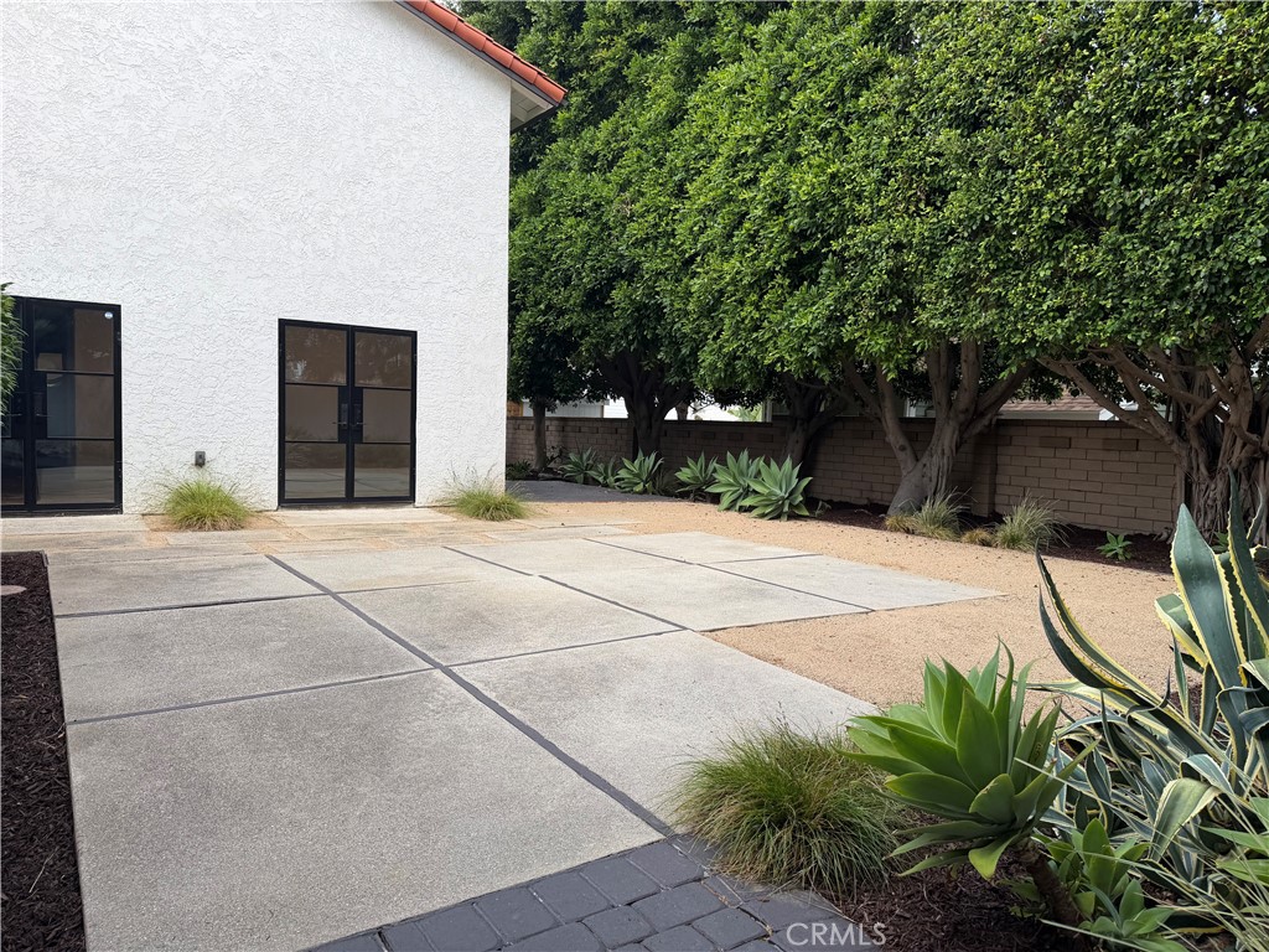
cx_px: 634
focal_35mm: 24
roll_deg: -1.4
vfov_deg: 56.8
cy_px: 476
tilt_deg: -3.5
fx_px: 880
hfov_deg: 71.6
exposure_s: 1/1139
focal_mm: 6.76
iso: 80
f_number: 1.78
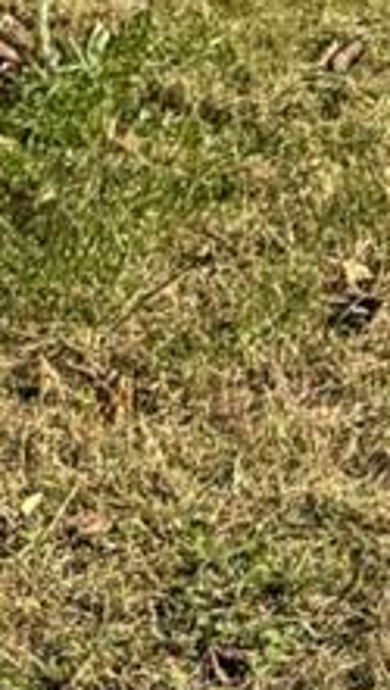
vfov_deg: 11.0
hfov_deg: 6.5
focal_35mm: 177
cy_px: -720
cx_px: 1025
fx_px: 3240
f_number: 1.78
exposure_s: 1/2833
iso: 80
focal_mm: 6.76
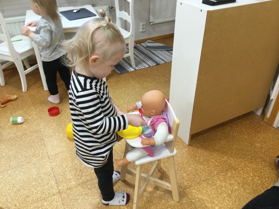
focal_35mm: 31
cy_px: 104
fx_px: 250
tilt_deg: -35.6
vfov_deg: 45.4
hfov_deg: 58.4
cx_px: 140
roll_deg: -0.9
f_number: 2.4
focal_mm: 3.3
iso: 100
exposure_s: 1/33
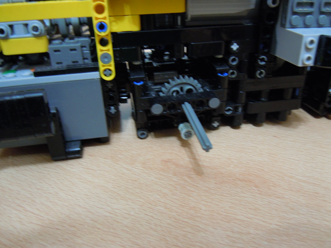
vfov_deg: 46.8
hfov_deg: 60.0
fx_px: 287
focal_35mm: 30
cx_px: 166
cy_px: 124
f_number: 3.5
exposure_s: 1/5
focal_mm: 5.4
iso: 400
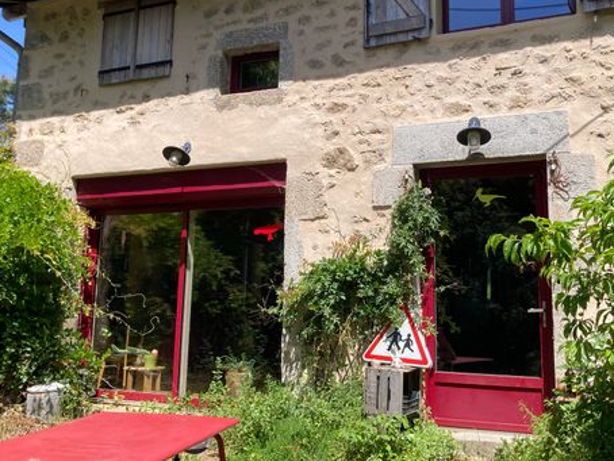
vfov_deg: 38.6
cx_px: 348
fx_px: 657
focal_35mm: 37
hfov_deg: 50.0
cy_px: 193
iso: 20
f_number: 1.8
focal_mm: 3.99
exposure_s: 1/1312
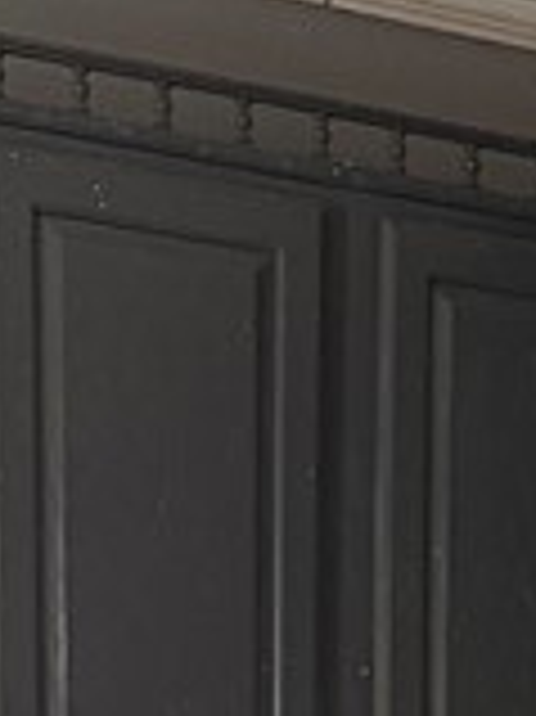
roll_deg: -3.9
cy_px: 1761
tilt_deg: -14.7
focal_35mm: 155
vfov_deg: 10.7
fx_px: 3204
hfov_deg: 9.0
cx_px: 1054
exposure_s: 1/60
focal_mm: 6.76
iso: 500
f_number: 1.78
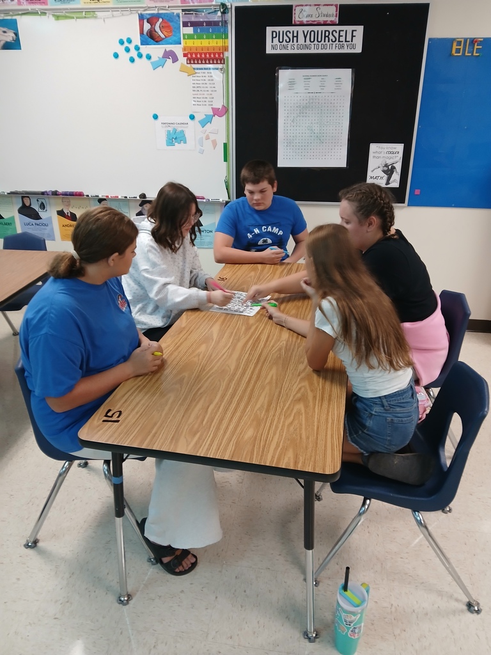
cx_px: 246
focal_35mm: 26
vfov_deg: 67.3
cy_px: 328
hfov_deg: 53.1
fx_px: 492
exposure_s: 1/40
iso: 200
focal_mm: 3.98
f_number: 1.8
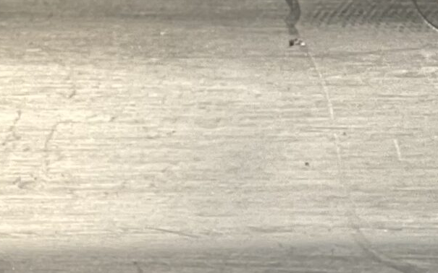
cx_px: -428
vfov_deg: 9.1
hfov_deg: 13.7
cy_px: 651
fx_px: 1552
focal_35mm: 130
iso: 80
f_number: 1.8
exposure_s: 1/60
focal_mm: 3
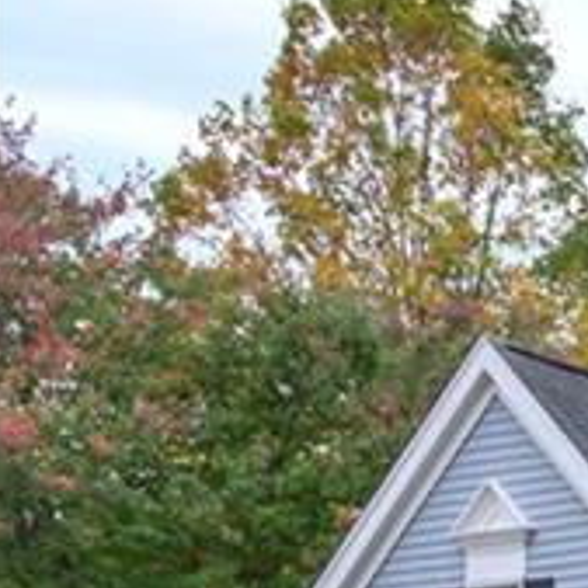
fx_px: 3459
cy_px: 788
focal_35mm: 180
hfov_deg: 8.2
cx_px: 1764
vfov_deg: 9.5
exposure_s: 1/400
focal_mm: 35
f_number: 8
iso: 1600
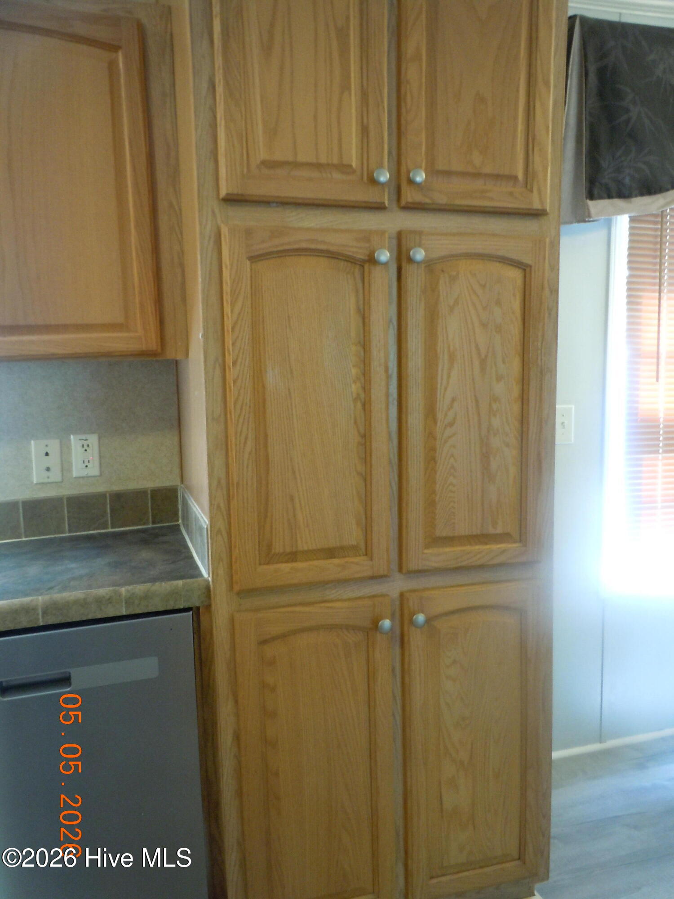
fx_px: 727
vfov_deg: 63.4
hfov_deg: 49.7
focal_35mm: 28
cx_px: 337
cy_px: 450
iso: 400
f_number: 3.7
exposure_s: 1/13
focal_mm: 5
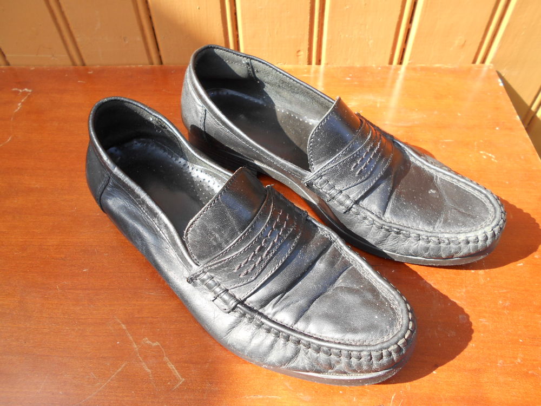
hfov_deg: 67.3
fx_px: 406
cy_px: 203
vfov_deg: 53.1
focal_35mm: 26
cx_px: 270
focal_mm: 4.6
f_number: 3.2
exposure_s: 1/100
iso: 80
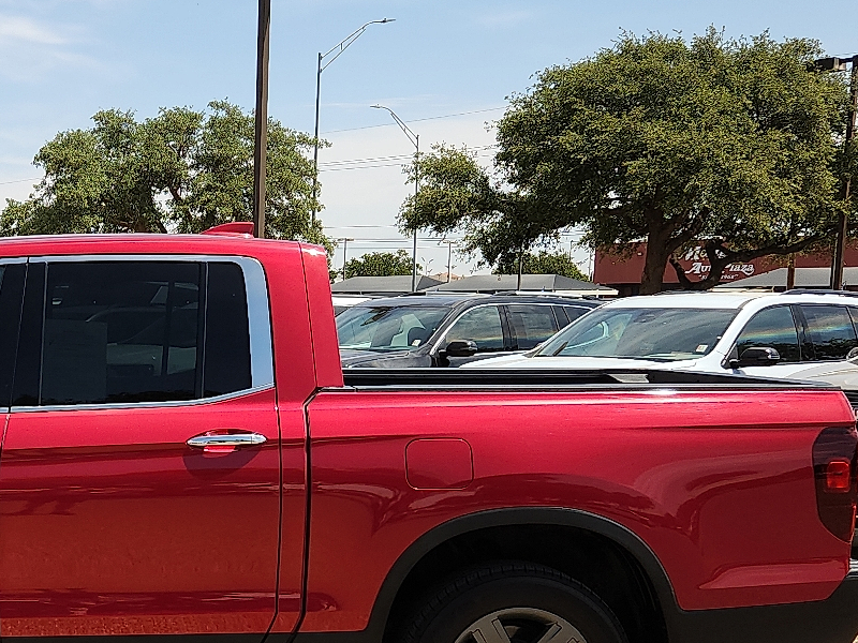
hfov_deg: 38.3
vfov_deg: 30.6
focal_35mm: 46
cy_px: 526
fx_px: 1140
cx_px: 76
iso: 50
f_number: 1.8
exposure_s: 1/1429
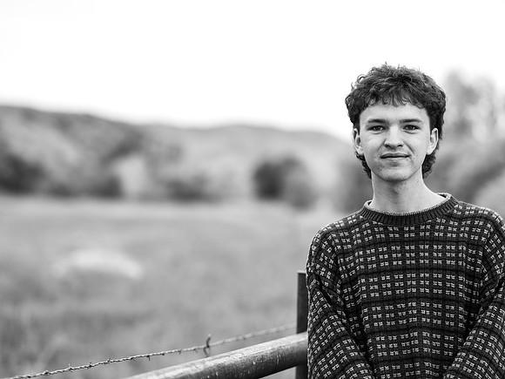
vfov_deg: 12.2
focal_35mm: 121
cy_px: 190
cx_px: 252
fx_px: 1768
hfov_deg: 16.3
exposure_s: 1/125
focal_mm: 112
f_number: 2.8
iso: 200
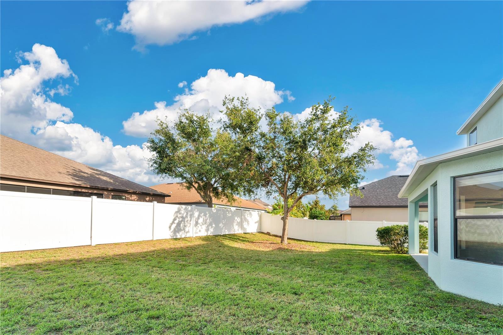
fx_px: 196
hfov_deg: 104.3
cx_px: 252
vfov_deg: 81.2
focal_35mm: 14
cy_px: 168
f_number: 9
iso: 100
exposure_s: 1/125
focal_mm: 14
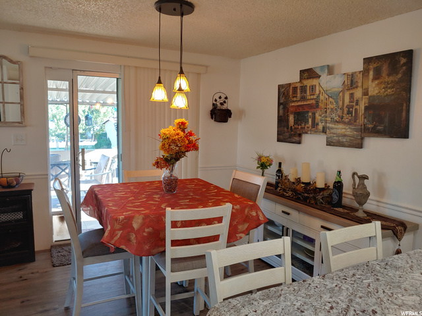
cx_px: 211
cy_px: 158
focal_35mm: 25
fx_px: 305
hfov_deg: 69.4
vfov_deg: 54.9
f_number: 1.5
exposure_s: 1/60
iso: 50
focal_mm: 4.23
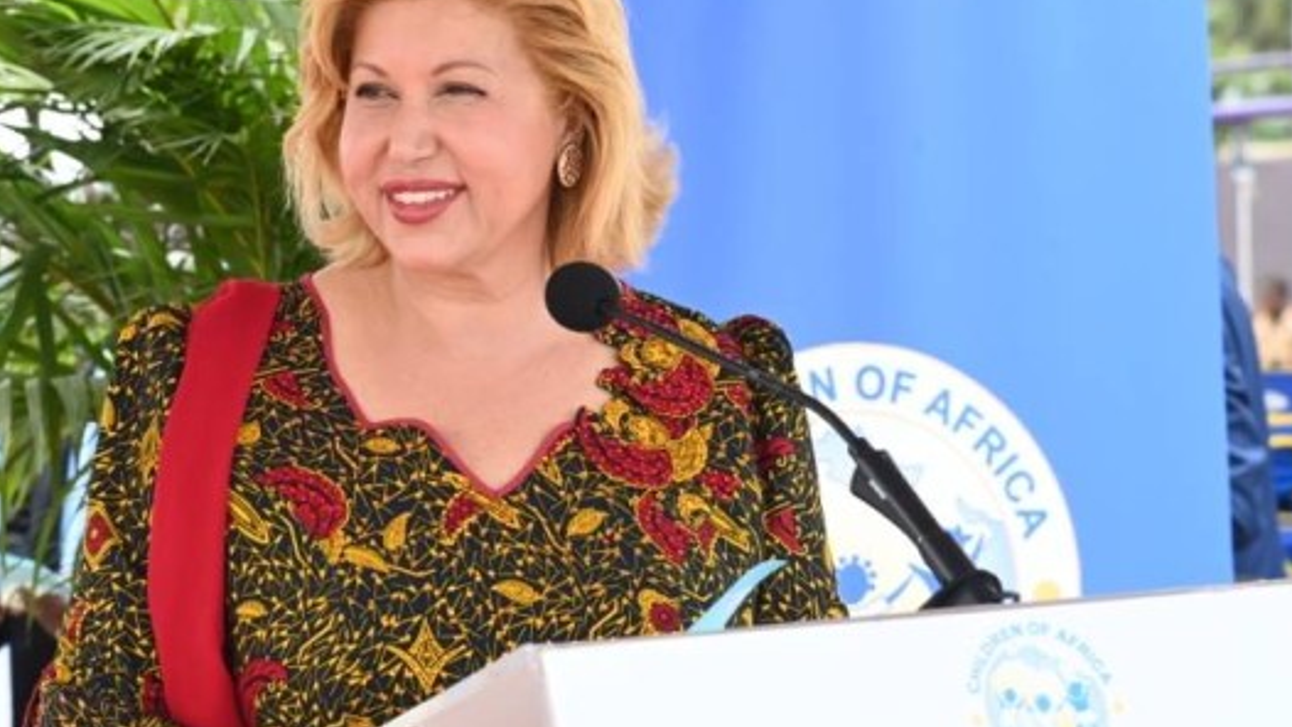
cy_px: 387
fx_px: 6544
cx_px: 506
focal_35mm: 191
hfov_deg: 11.3
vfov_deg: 6.4
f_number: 8
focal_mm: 120
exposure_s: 1/160
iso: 400
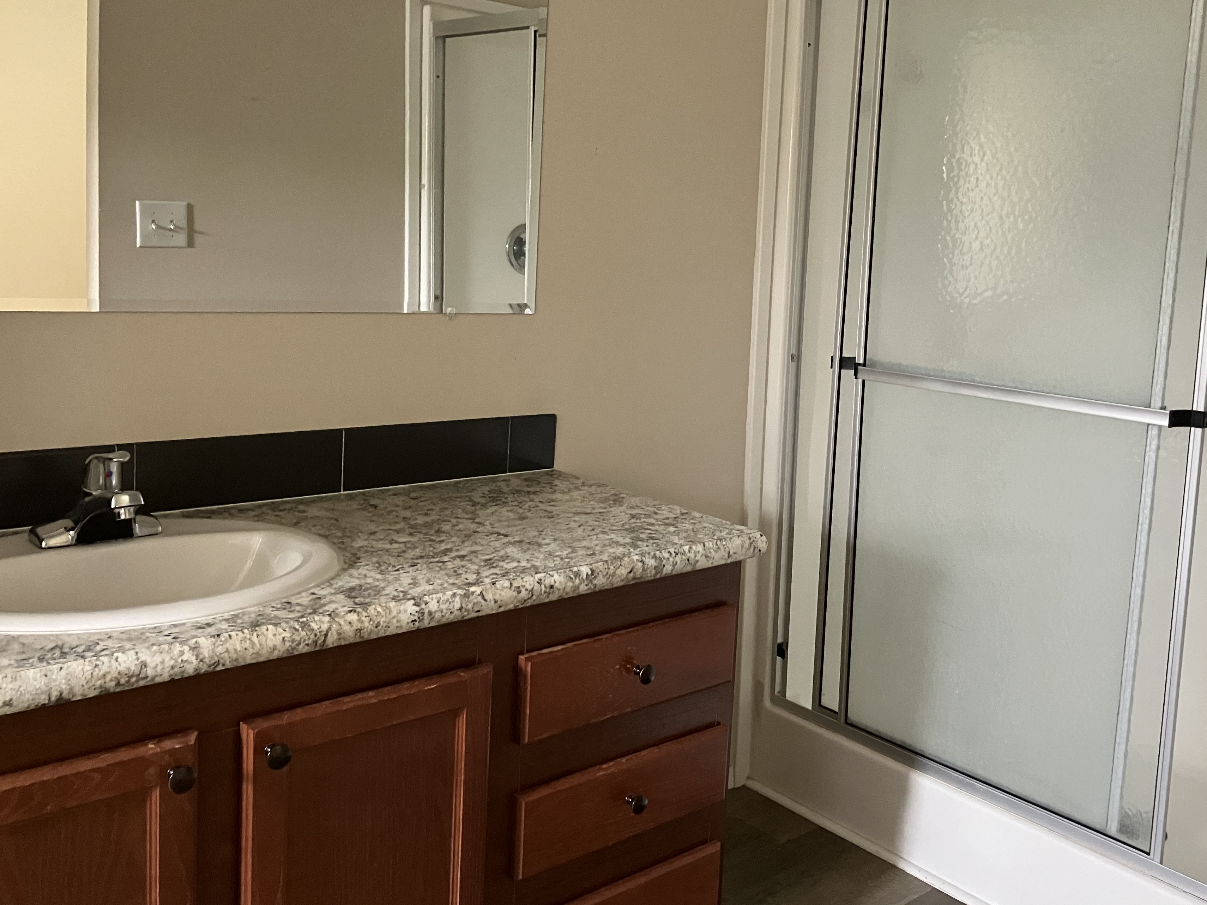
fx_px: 1151
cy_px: 388
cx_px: 676
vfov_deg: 42.8
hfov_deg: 55.2
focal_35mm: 33
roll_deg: -3.6
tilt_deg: -6.9
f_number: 1.8
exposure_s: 1/40
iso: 400
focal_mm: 3.99
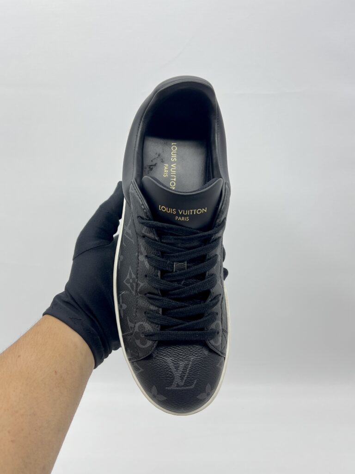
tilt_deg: -19.0
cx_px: 178
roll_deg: -0.2
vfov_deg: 67.3
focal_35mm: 26
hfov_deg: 53.1
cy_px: 237
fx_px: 356
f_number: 1.5
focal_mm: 5.7
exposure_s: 1/127
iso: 32
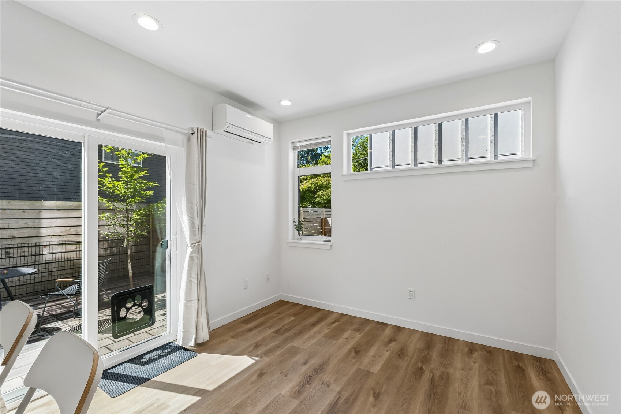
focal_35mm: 15
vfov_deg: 77.3
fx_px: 259
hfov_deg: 100.4
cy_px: 207
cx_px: 310
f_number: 9
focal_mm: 10
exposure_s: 1/80
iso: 250
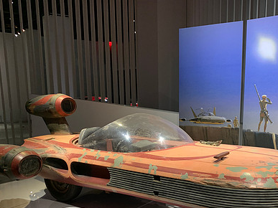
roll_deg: +0.6
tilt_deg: -11.4
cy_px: 150
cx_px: 166
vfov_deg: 36.1
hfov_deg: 47.6
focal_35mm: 39
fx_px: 313
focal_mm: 4.25
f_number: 1.8
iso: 250
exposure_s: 1/59
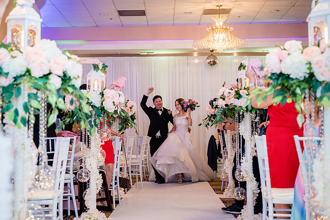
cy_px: 99
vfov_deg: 21.5
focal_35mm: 63
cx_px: 144
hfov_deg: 31.8
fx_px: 579
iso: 1250
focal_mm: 56
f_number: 3.5
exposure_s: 1/160
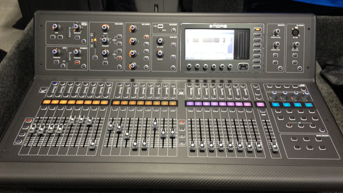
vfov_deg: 30.4
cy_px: 108
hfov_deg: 51.6
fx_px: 355
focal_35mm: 39
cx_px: 168
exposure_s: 1/20
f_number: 2.4
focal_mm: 4.28
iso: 125
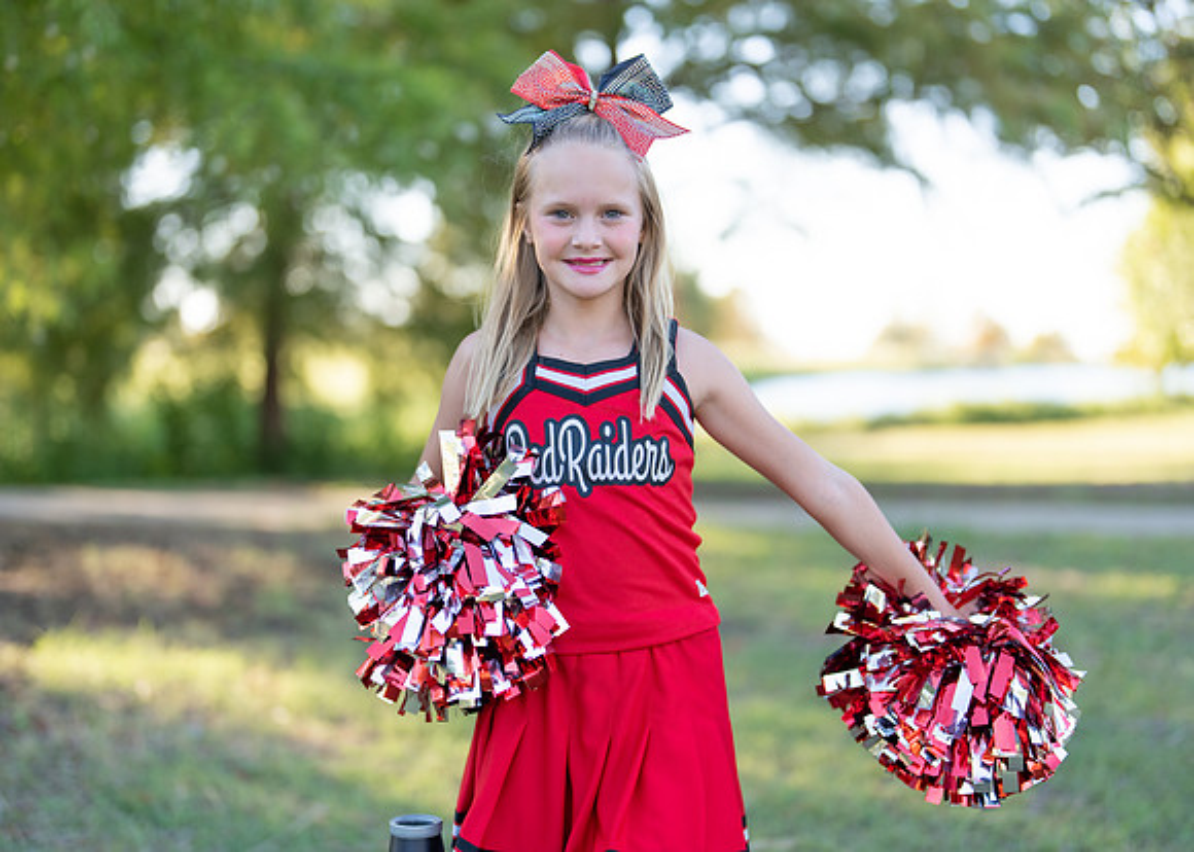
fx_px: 1803
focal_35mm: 53
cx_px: 597
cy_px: 426
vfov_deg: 26.6
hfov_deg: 36.6
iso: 100
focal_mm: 50
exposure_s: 1/1000
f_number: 1.2
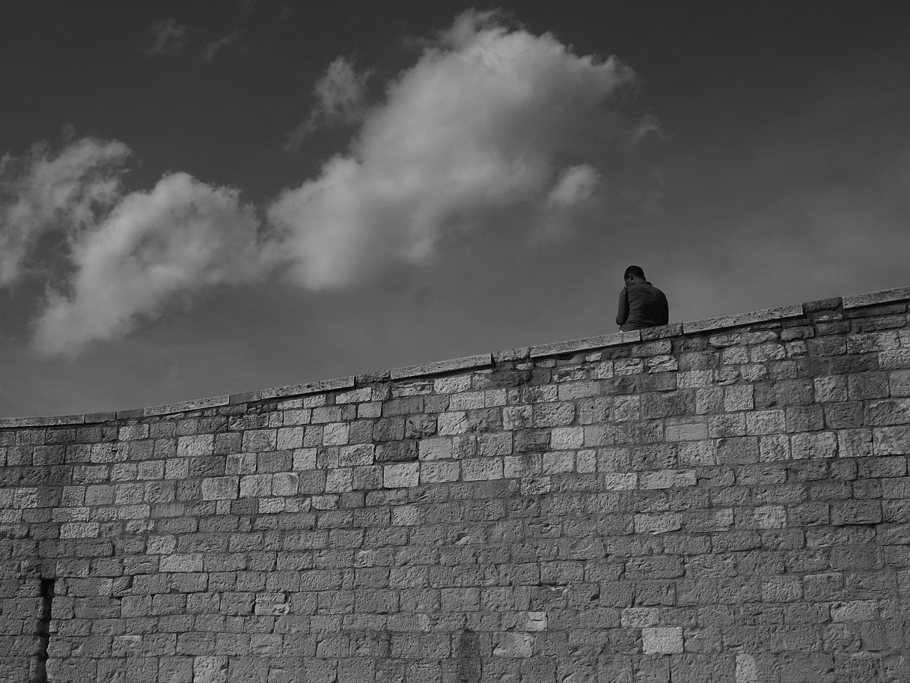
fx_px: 1314
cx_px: 359
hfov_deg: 38.0
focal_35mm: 50
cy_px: 386
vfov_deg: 29.1
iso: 200
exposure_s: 1/1600
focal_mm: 19
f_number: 8
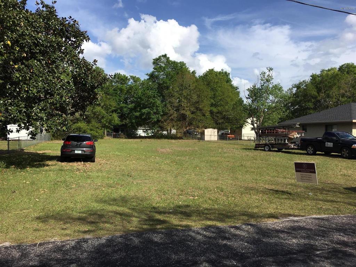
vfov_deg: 48.2
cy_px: 134
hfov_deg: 61.7
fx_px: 298
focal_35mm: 29
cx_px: 178
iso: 25
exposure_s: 1/2079
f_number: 2.2
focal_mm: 4.15
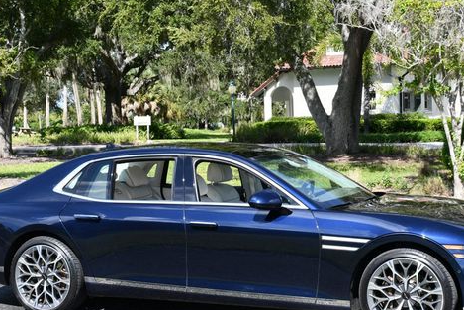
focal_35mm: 71
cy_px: 160
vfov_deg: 19.2
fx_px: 915
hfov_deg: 28.4
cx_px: 255
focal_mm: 26
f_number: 8
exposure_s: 1/250
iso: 200
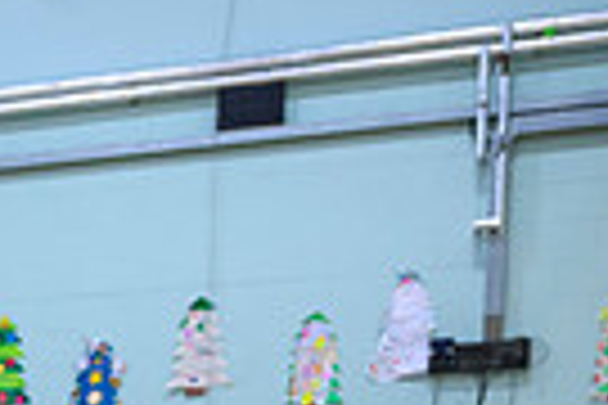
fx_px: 2229
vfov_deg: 9.4
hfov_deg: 13.6
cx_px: -546
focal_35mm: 132
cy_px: 945
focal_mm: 26.5
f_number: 4
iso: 3200
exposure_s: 1/160
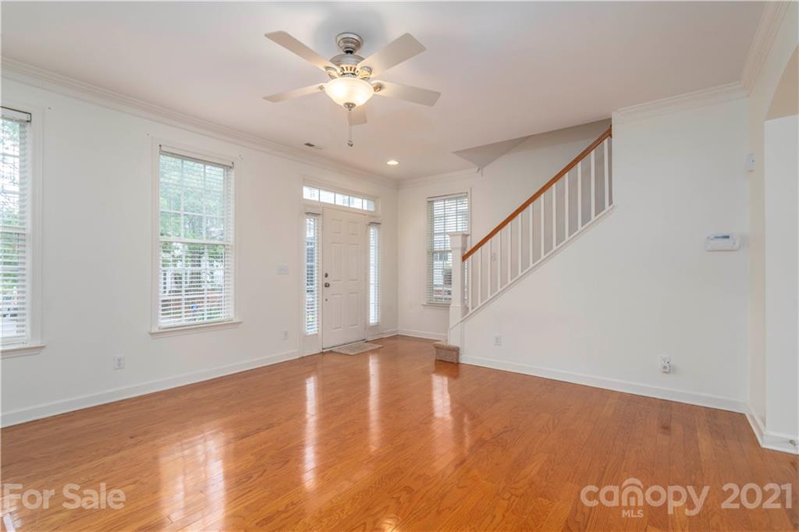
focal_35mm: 16
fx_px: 355
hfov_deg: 96.8
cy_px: 266
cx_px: 400
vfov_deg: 73.7
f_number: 7.1
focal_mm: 16
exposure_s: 1/80
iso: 320
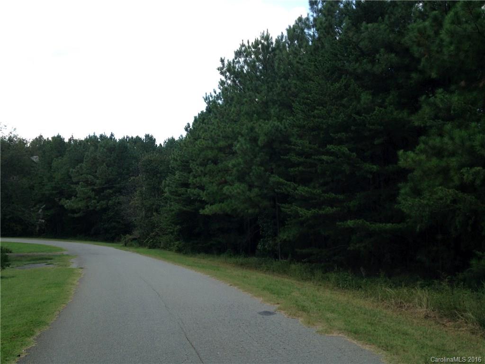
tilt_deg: +4.1
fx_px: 462
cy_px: 182
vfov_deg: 42.9
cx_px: 242
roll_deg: +1.8
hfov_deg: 55.4
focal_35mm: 33
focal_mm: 4.12
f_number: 2.4
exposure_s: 1/616
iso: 50
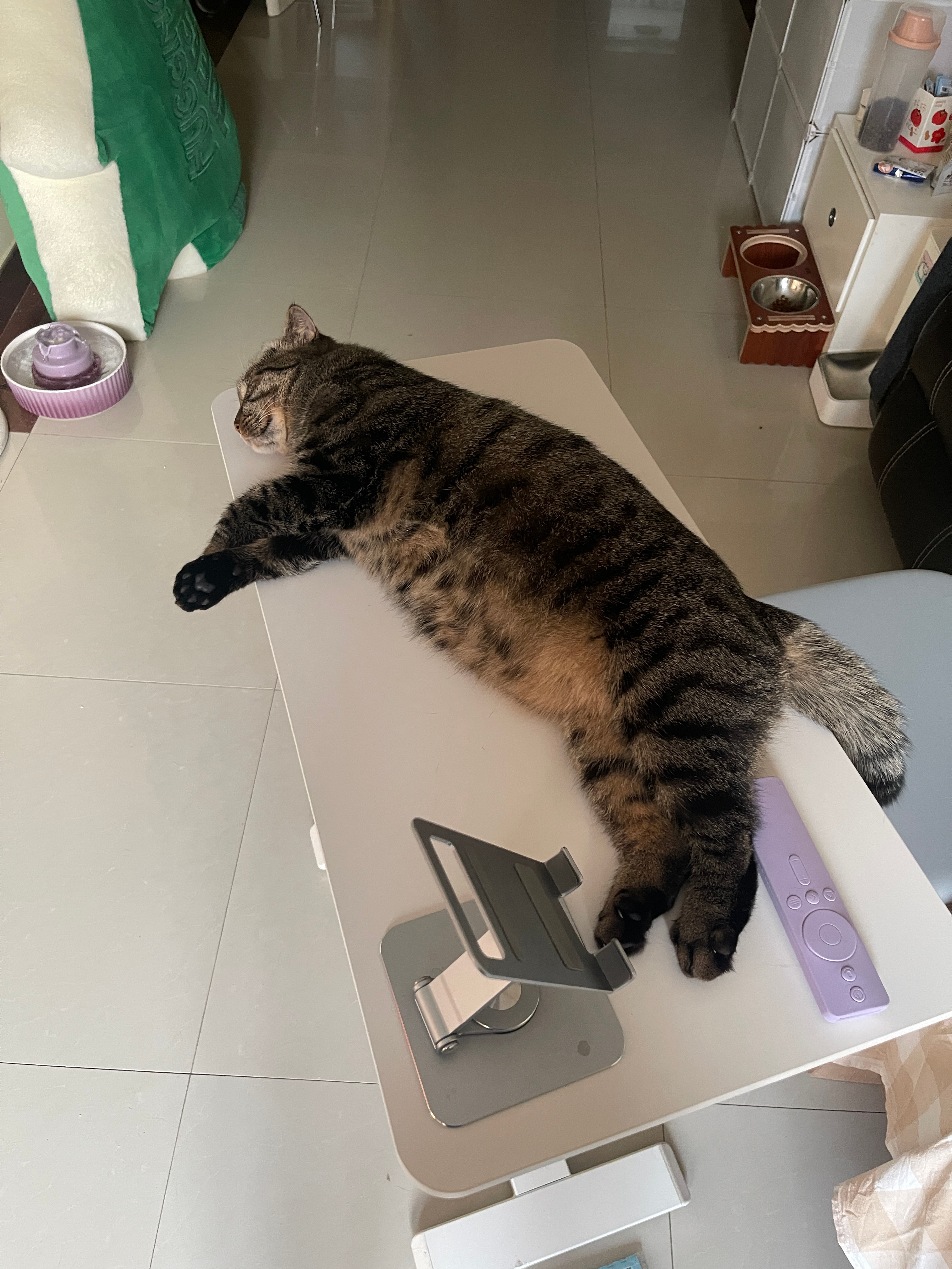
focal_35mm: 25
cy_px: 634
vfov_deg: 69.4
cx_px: 476
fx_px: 917
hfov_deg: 54.9
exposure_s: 1/60
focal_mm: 5.1
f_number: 1.6
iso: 500
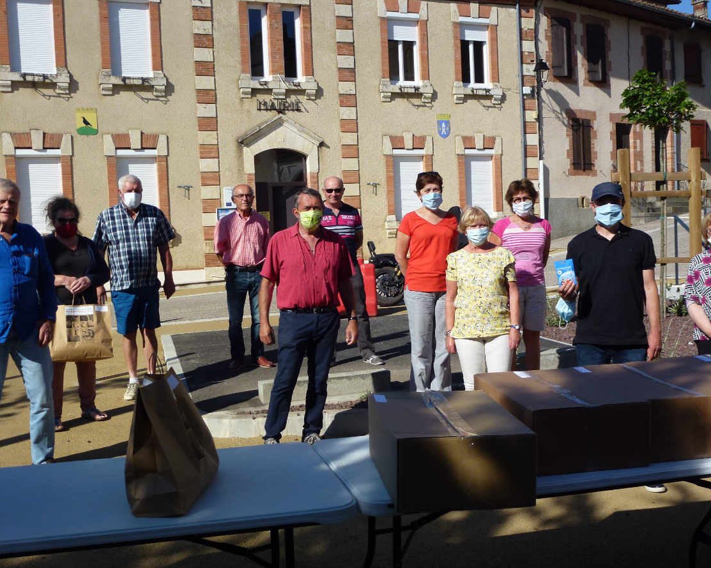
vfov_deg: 37.3
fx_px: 842
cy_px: 284
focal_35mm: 40
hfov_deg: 45.8
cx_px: 343
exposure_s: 1/1000
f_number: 3.8
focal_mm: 6.8
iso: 100
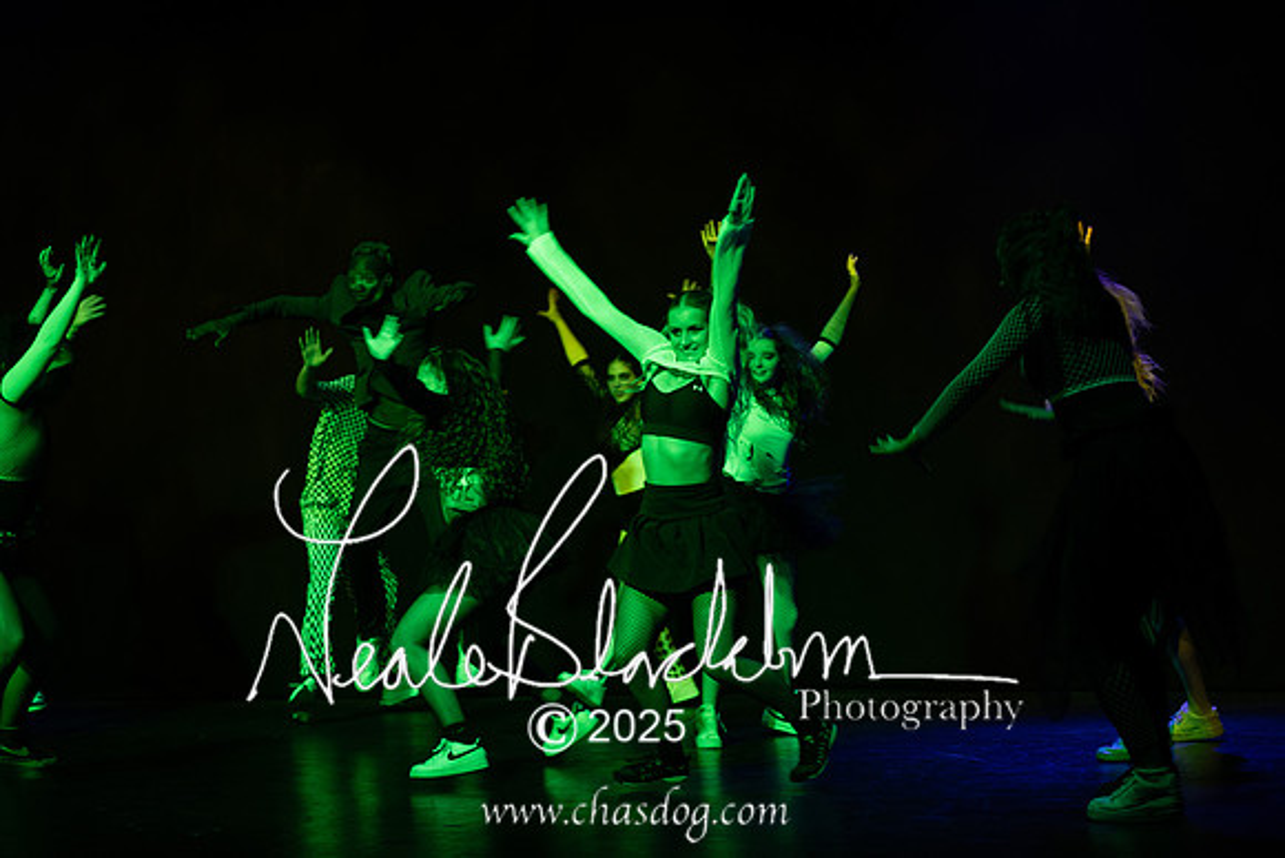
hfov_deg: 27.0
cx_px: 642
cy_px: 429
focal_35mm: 75
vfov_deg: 18.2
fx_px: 2678
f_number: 2.8
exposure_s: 1/320
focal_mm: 75
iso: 2000
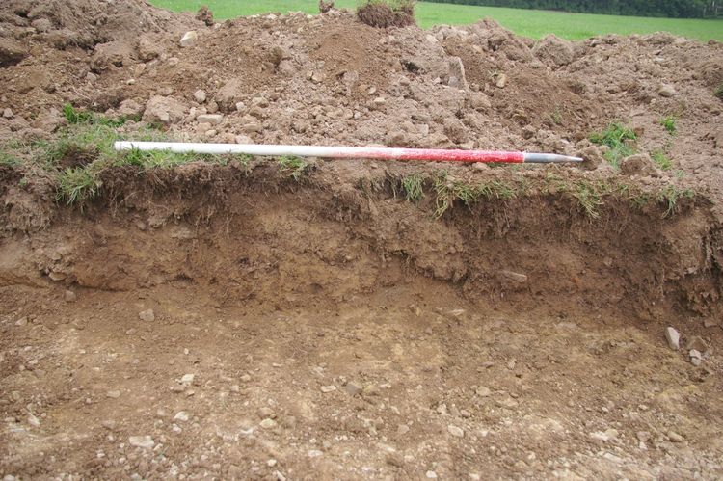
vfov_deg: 43.6
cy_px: 240
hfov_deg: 62.0
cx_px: 362
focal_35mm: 30
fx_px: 602
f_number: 5.6
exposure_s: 1/45
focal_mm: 20
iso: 400
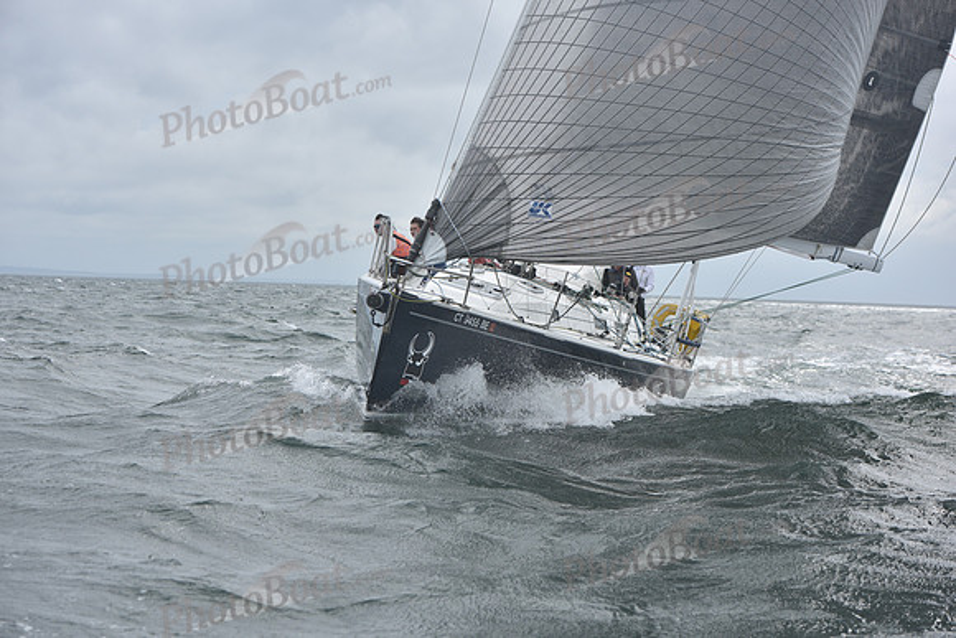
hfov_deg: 23.9
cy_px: 319
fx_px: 2258
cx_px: 478
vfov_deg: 16.1
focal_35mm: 85
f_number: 5.6
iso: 200
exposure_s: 1/1250
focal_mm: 85
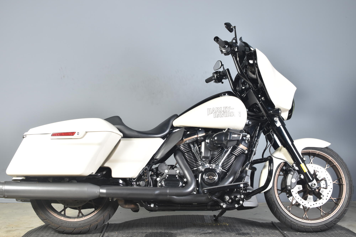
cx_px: 178
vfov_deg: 25.7
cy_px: 118
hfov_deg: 37.9
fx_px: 519
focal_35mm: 52
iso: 400
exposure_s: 1/60
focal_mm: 35
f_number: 6.3
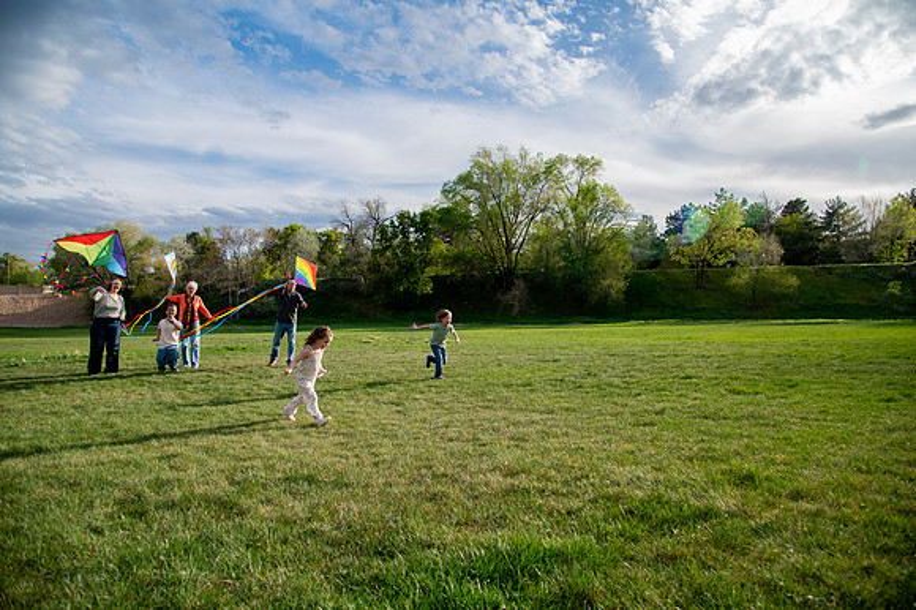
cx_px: 458
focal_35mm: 24
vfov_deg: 53.1
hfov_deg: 73.8
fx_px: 610
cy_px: 305
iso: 200
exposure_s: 1/800
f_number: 5
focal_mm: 24
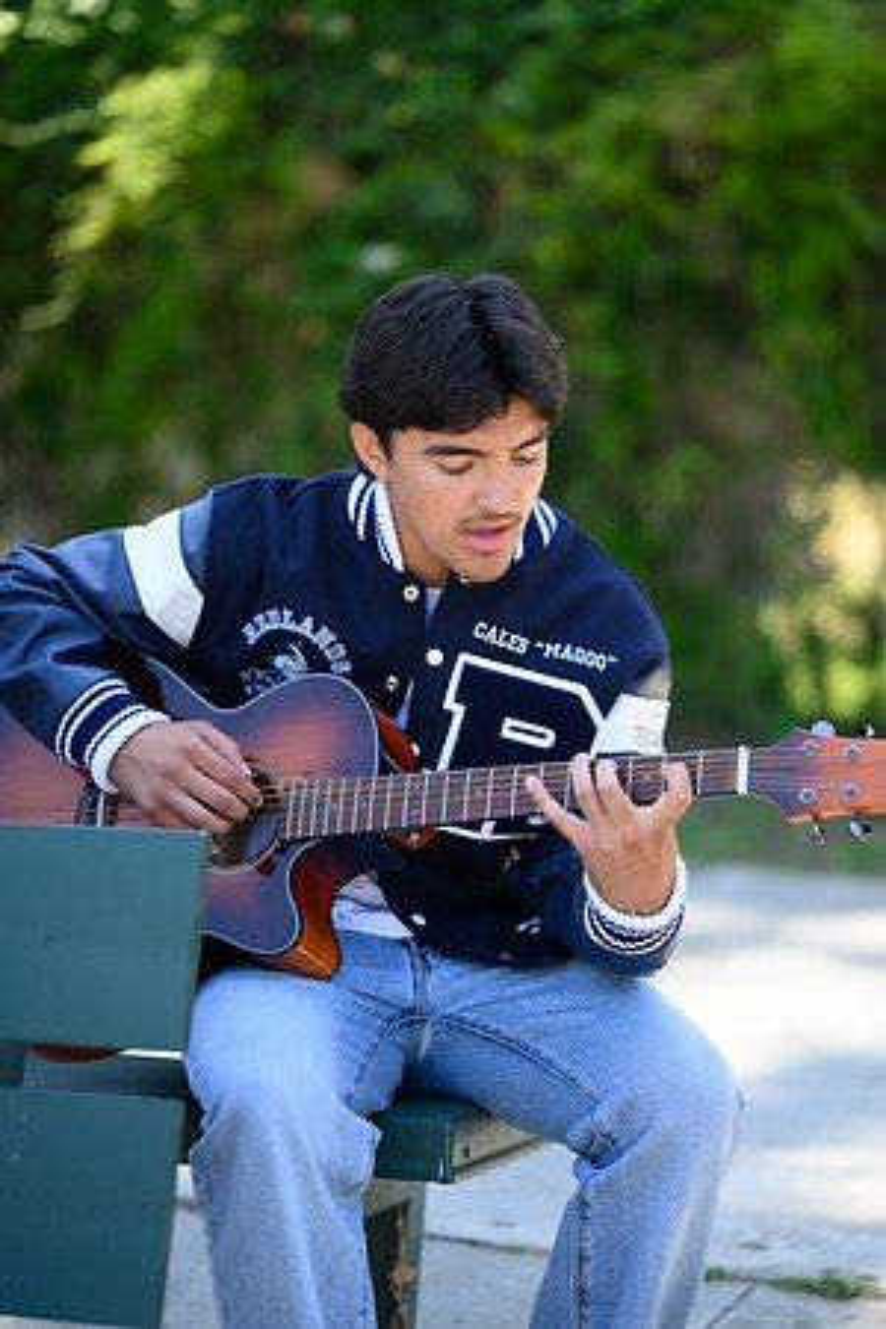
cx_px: 443
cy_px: 664
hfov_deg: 16.1
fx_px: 3138
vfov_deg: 23.9
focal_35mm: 85
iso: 100
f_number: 1.8
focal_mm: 85
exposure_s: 1/400
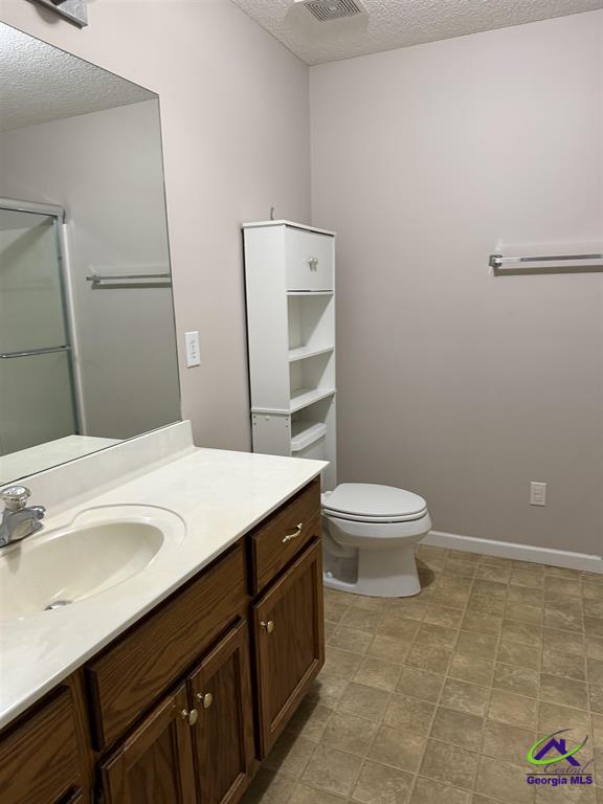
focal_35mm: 24
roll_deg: +1.1
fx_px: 557
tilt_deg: -11.5
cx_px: 302
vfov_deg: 71.6
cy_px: 402
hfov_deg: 56.8
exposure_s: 1/60
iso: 320
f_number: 1.78
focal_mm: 6.76
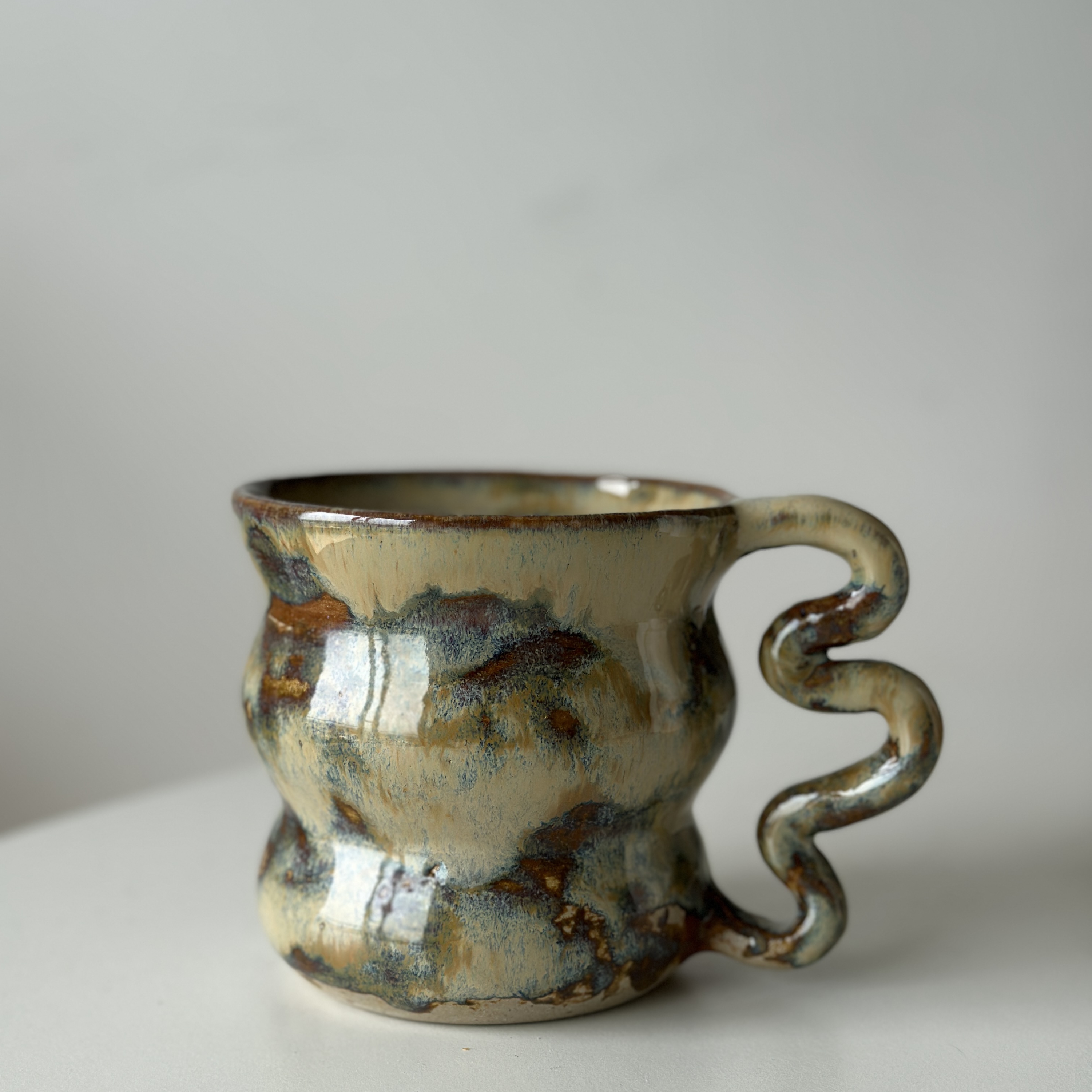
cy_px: 625
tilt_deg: -9.3
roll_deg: -0.2
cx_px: 548
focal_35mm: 57
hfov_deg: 30.0
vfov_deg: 30.0
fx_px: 2034
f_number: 1.78
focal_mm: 6.86
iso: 80
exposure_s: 1/1009
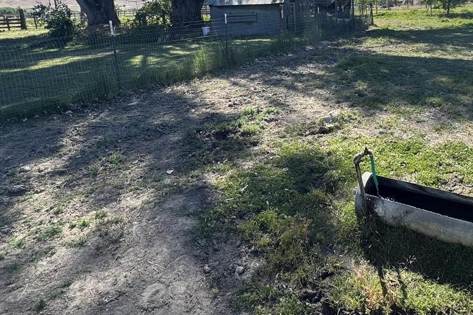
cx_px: 318
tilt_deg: -9.9
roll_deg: +2.4
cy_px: 62
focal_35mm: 27
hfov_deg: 65.5
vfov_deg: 45.5
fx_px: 355
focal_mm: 2.22
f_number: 2.2
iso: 40
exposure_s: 1/899
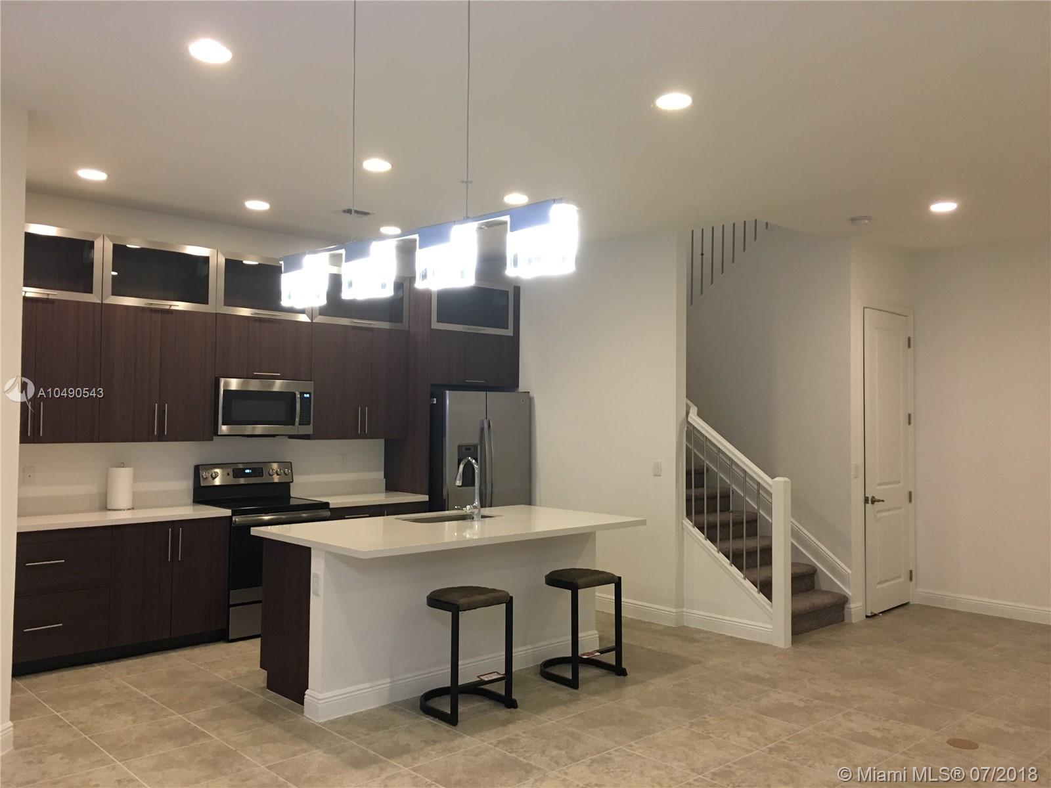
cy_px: 394
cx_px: 526
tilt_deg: +4.3
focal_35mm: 29
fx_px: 880
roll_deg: -0.2
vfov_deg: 48.2
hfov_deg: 61.7
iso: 125
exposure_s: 1/30
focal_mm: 4.15
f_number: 2.2
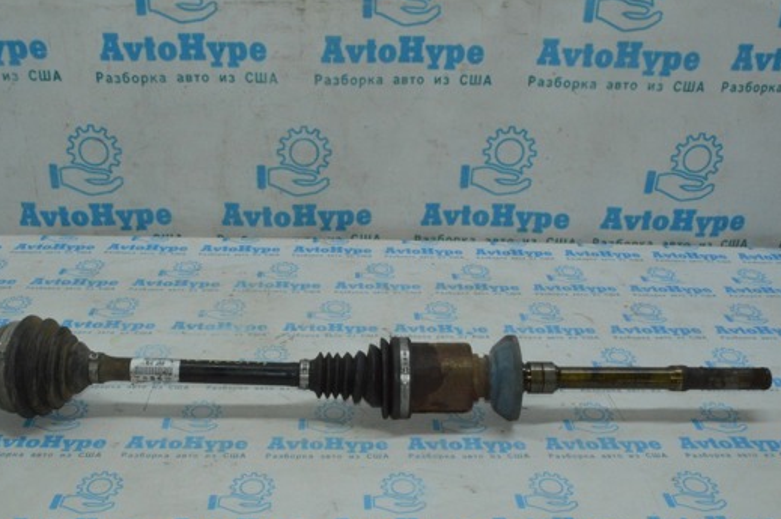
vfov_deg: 35.9
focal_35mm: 37
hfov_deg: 51.8
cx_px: 352
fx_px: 802
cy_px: 281
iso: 3200
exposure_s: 1/50
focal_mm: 20
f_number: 22
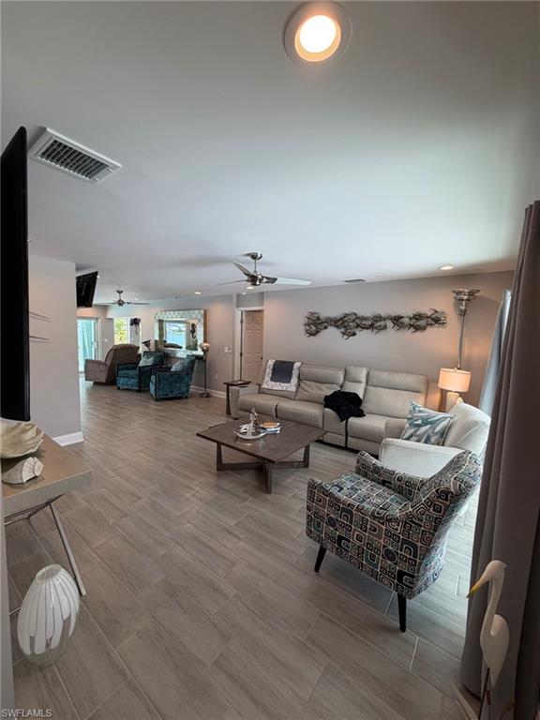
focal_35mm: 14
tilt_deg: -5.7
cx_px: 270
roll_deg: -2.5
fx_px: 291
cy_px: 360
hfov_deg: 85.7
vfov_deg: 102.1
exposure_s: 1/120
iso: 64
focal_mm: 2.22
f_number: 2.2
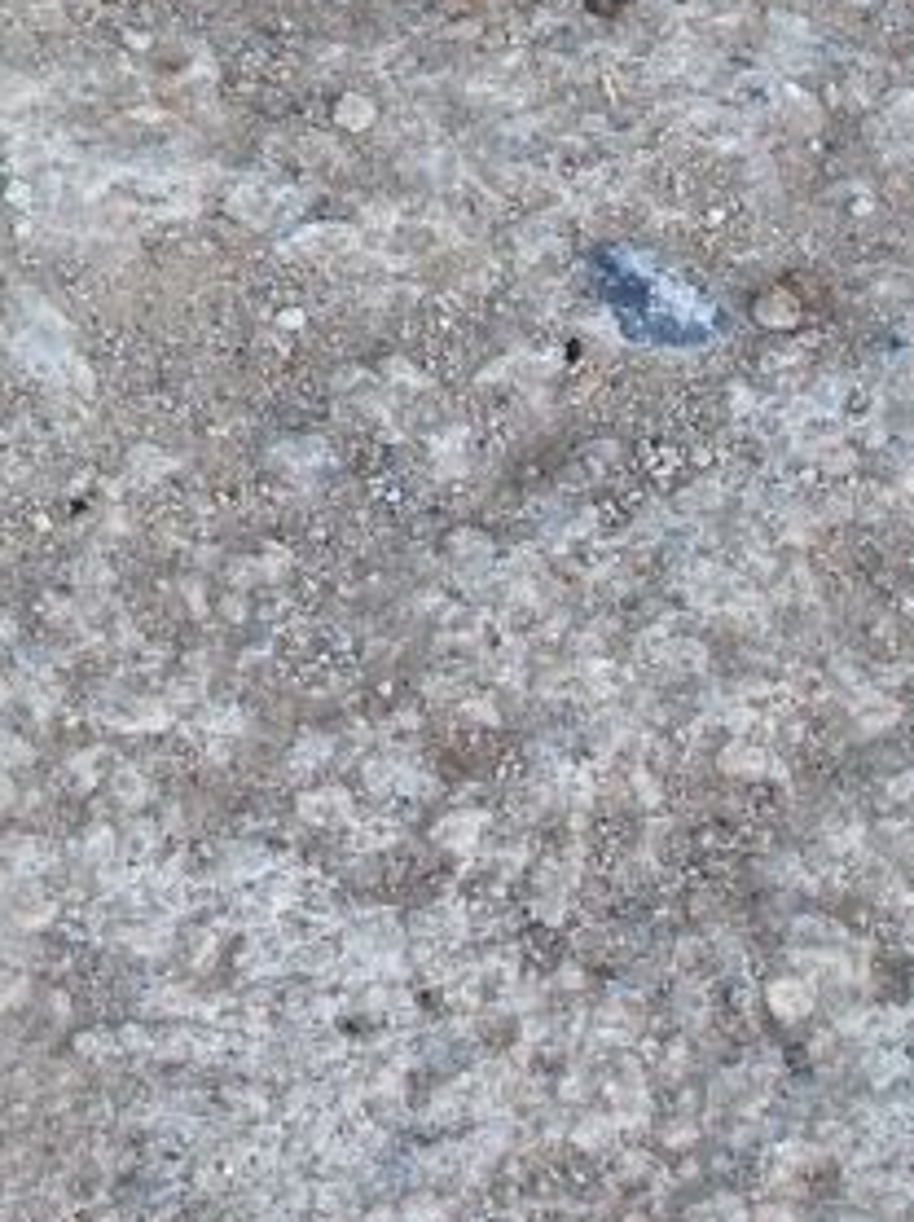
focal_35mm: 168
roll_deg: -6.3
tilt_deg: -35.6
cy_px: -1066
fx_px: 5924
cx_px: -1112
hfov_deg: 8.2
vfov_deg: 10.9
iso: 64
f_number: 2.4
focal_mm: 4.28
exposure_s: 1/120
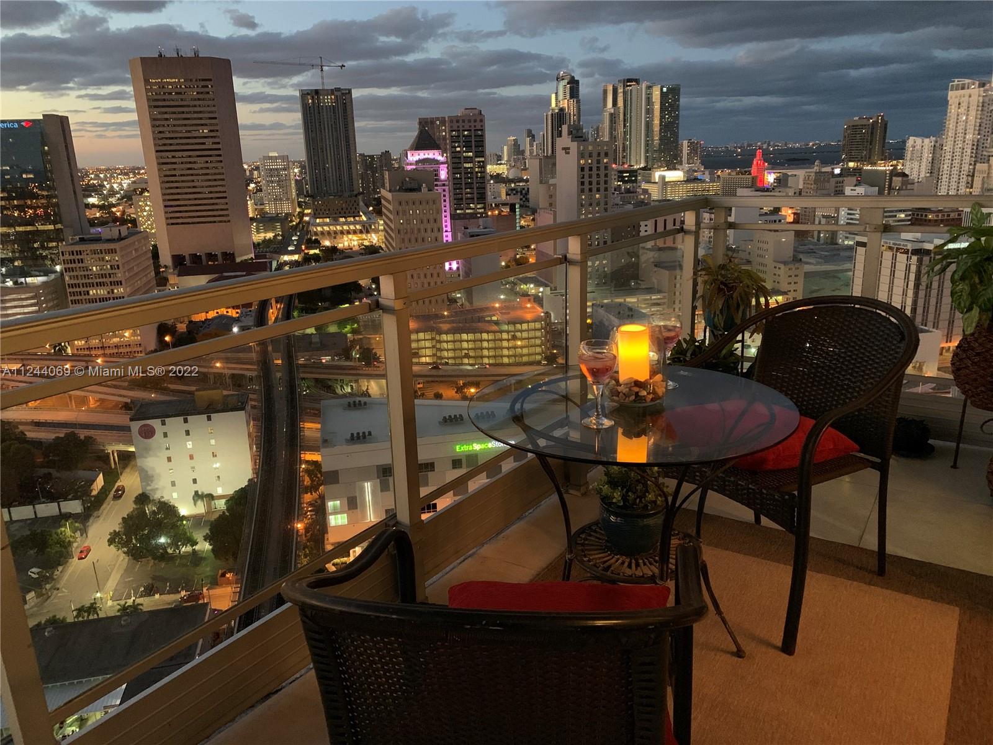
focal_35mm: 26
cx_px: 496
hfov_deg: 67.3
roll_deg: +2.5
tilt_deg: -16.0
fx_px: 746
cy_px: 372
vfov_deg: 53.1
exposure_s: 1/24
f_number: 1.8
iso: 640
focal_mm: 4.25
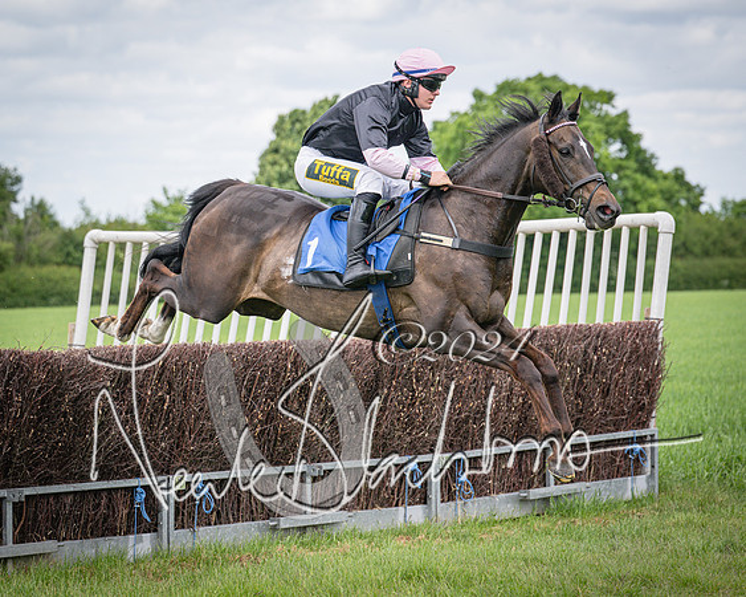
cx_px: 298
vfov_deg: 10.6
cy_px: 284
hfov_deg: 13.2
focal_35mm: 146
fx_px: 3221
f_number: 4
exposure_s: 1/2000
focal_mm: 110
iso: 400
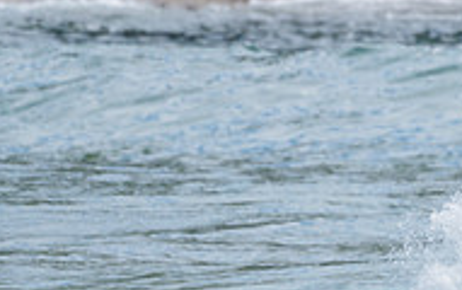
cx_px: 658
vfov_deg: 1.0
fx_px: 17199
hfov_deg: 1.5
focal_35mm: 1364
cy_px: 244
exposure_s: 1/2000
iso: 220
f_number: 5.6
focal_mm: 360
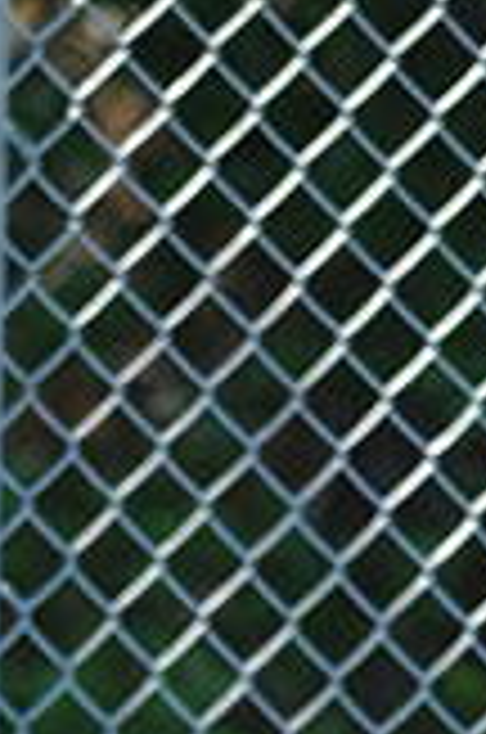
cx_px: -97
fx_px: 32495
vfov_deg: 1.3
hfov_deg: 0.9
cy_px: 1112
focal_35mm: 1598
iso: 400
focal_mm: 300
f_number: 4
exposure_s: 1/800
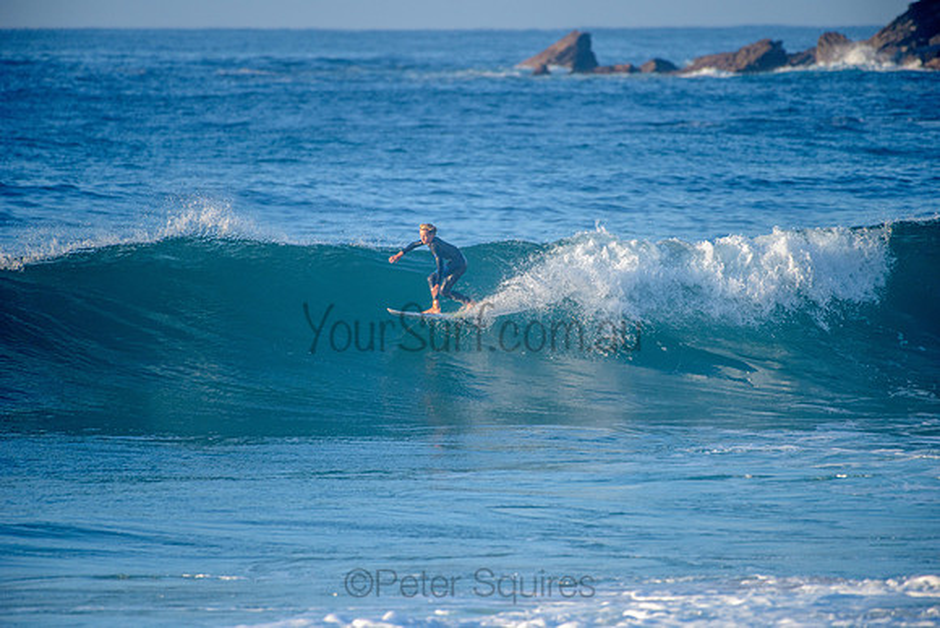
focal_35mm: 500
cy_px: 314
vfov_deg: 2.8
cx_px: 470
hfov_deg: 4.1
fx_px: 13058
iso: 450
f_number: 5.6
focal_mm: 500
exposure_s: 1/2000
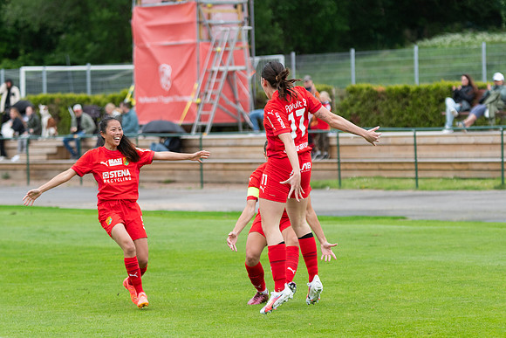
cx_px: 253
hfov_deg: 11.2
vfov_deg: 7.5
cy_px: 169
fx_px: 2574
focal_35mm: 183
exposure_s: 1/1600
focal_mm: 112
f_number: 3.2
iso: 400
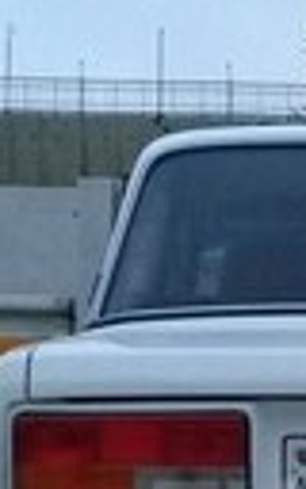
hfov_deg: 10.0
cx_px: 448
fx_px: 1695
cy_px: 523
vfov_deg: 16.0
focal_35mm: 127
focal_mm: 3.3
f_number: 2.2
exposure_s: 1/40
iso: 200
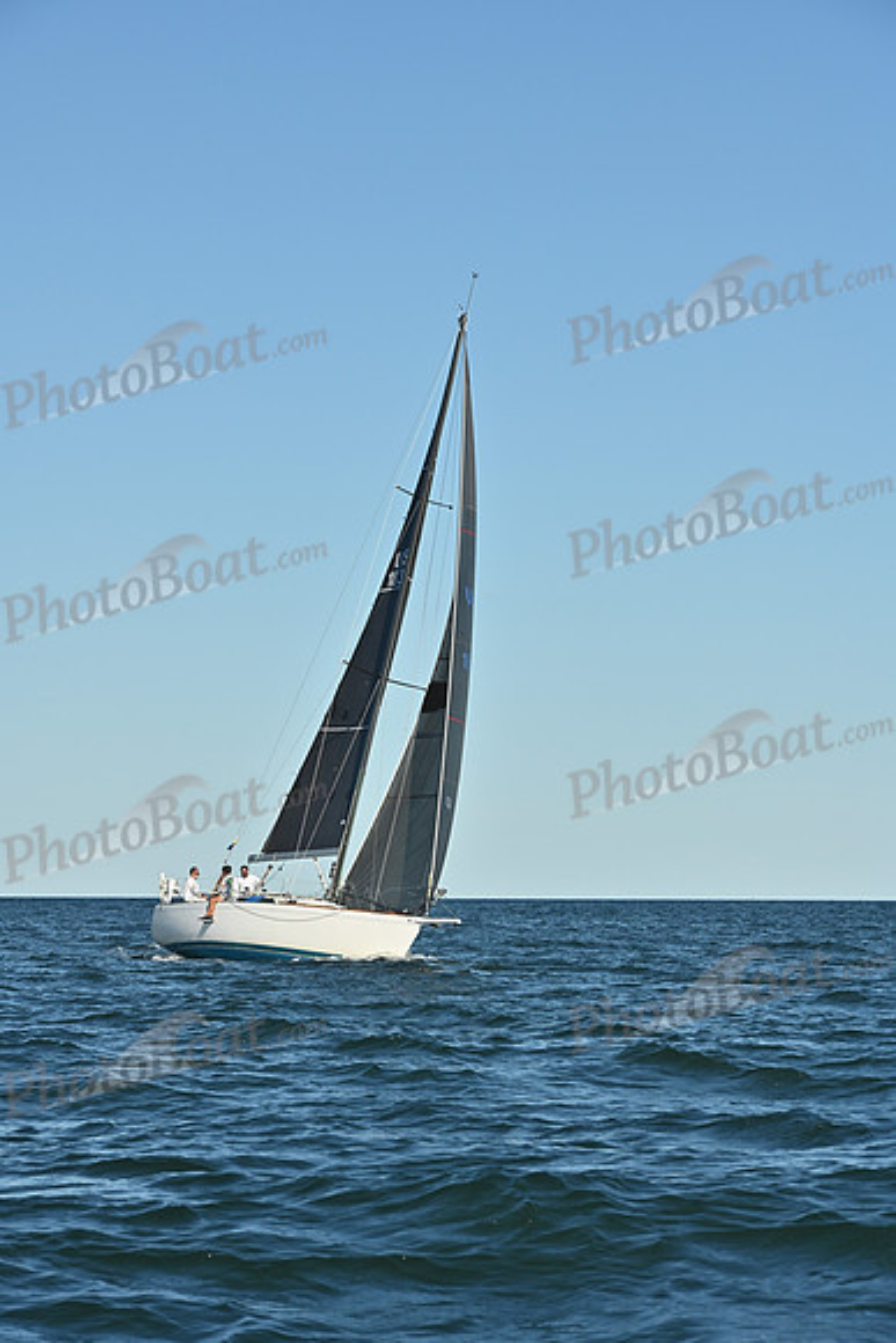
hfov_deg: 11.4
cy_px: 672
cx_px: 448
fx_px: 4477
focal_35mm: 120
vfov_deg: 17.1
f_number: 9
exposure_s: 1/1250
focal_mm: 120
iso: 320
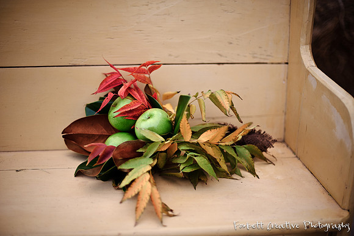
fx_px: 491
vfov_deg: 27.0
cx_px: 177
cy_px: 118
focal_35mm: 50
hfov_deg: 39.6
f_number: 1.4
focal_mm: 50
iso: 640
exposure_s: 1/200
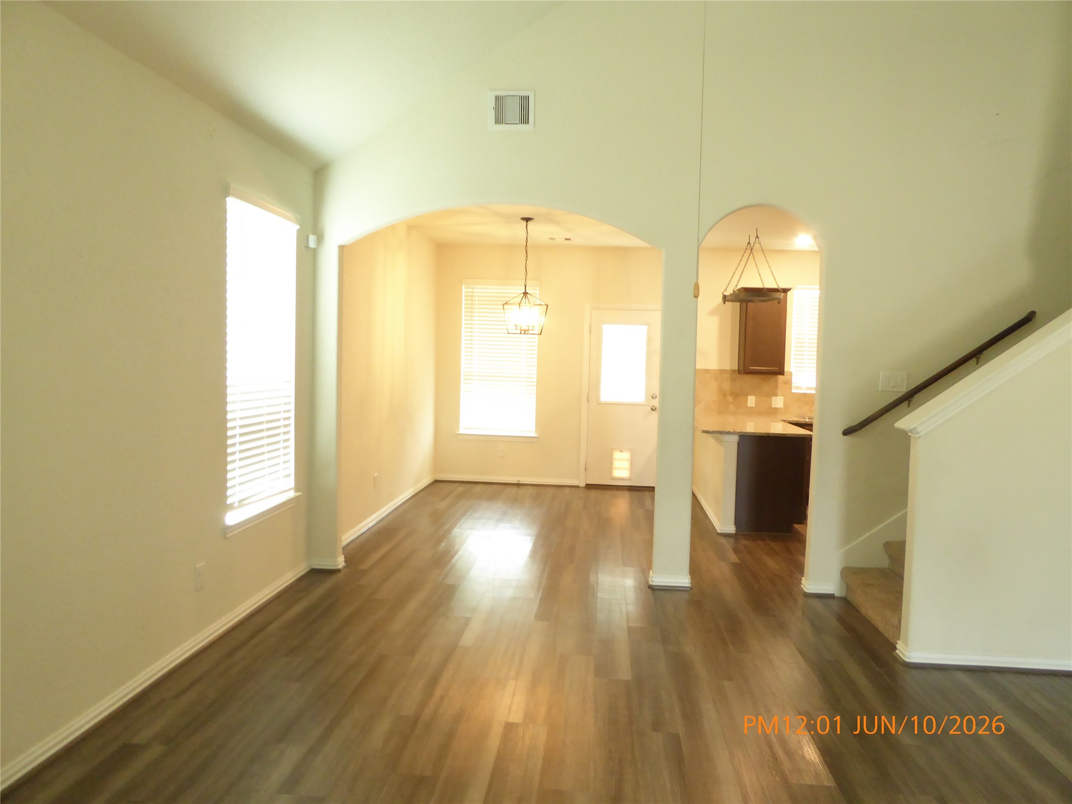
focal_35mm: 24
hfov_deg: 71.6
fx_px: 743
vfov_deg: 56.8
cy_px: 402
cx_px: 536
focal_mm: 4.3
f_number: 3.3
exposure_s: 1/10
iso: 400
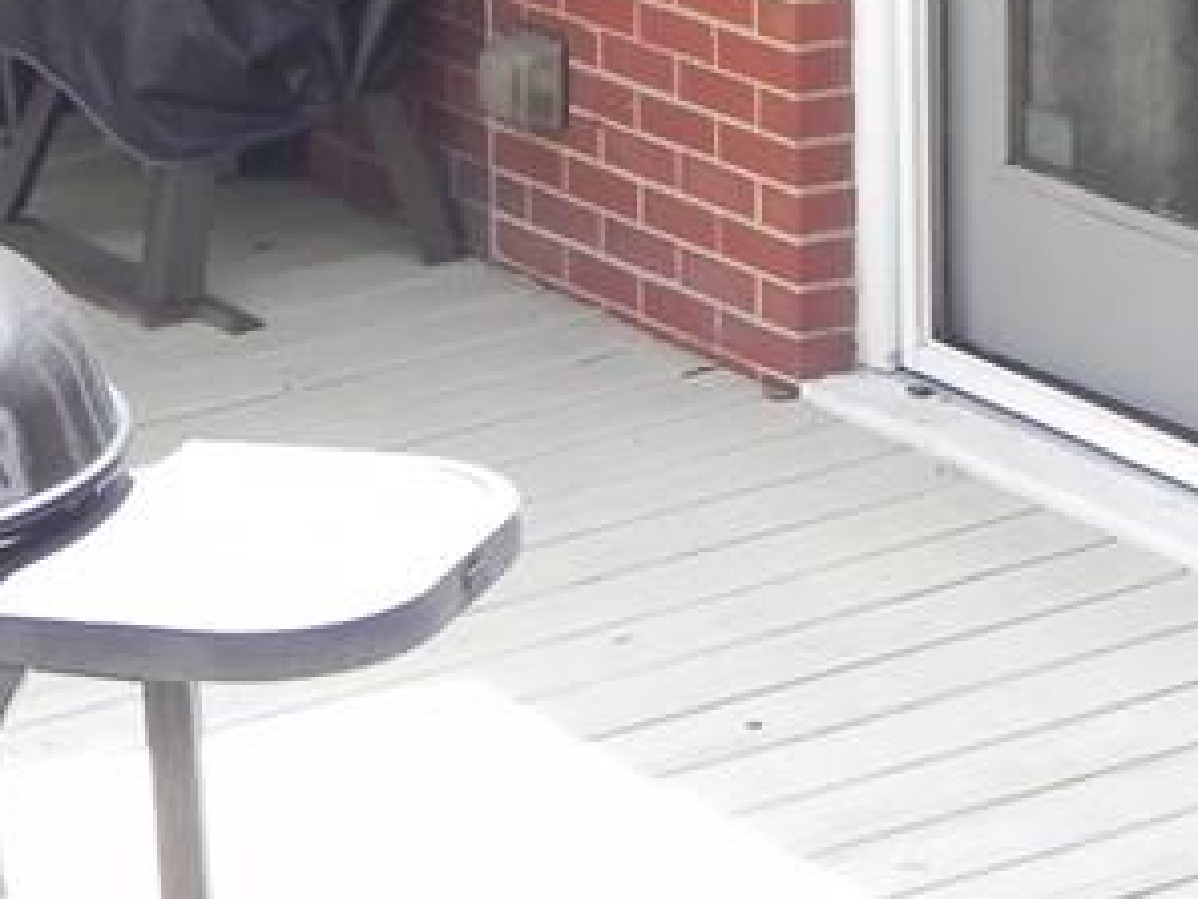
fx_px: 6197
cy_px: -125
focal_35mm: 179
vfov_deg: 8.2
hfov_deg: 10.9
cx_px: -141
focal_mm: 9.2
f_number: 4.5
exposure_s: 1/154
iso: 160
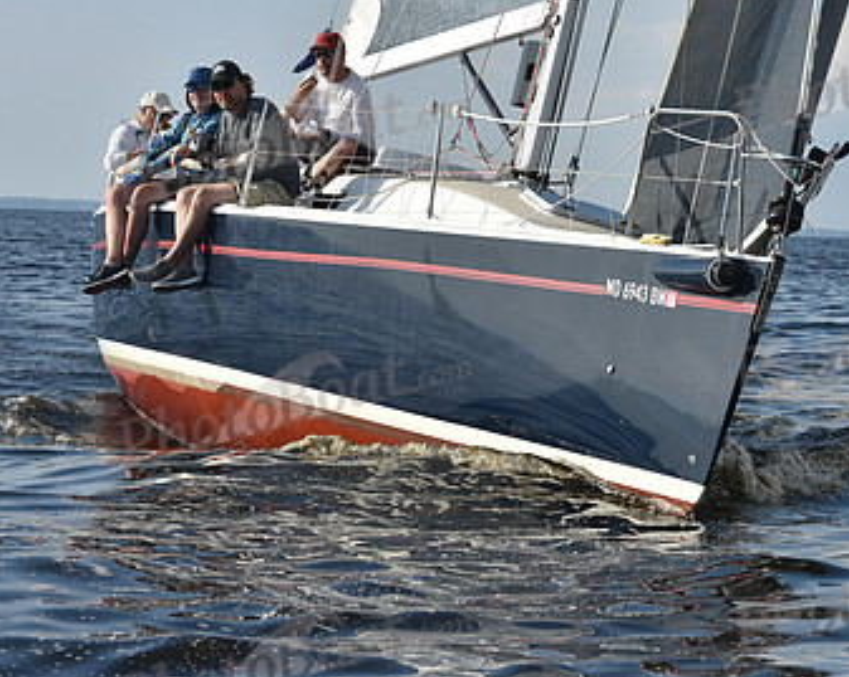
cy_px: 238
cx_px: 605
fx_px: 3490
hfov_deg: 13.8
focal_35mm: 139
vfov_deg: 11.1
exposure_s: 1/1250
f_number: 8
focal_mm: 86
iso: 250
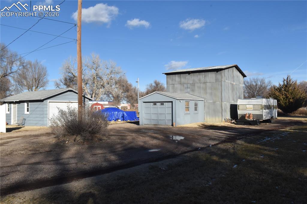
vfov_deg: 47.9
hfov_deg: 67.4
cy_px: 102
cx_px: 154
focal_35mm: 27
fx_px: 230
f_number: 22
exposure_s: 1/400
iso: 640
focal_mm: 18
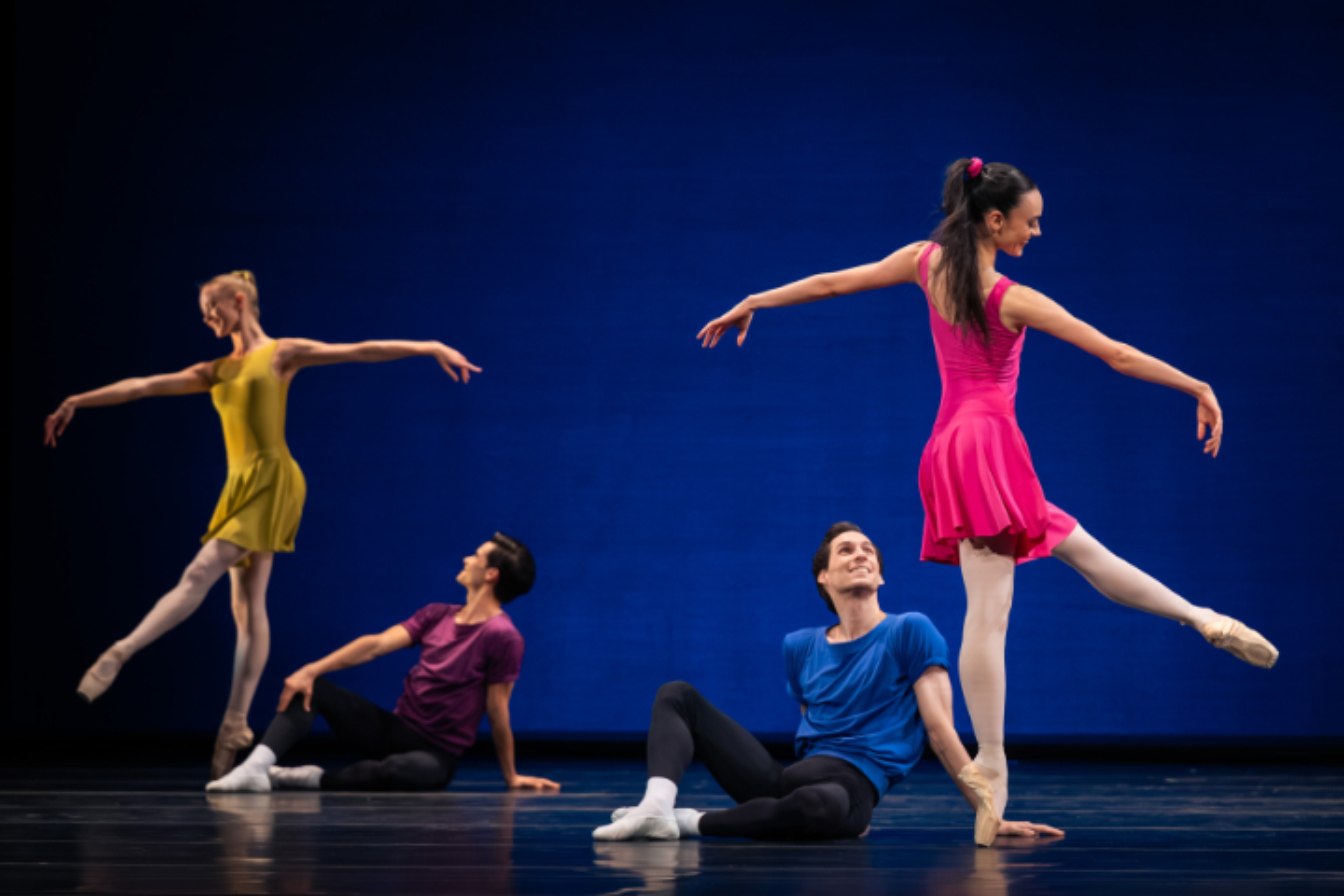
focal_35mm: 88
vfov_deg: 15.5
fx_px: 3285
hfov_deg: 23.1
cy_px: 448
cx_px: 672
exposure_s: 1/800
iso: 1600
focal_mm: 88
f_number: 2.8
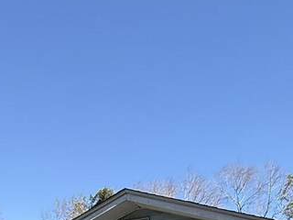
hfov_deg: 34.2
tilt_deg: -3.5
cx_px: 183
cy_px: 416
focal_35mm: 56
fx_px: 474
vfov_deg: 18.8
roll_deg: -0.5
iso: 50
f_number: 2.2
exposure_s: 1/590
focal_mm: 2.22
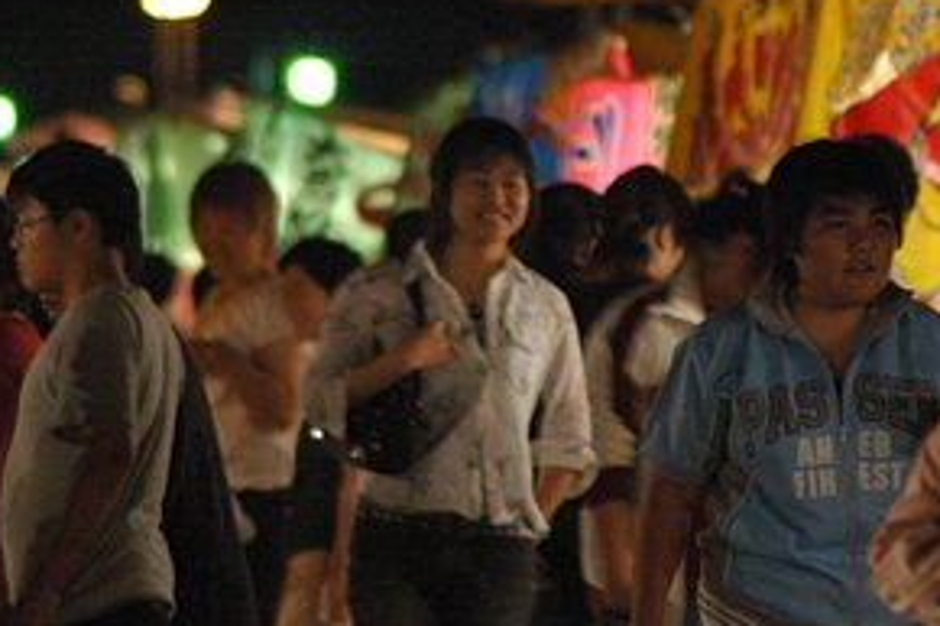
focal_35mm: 662
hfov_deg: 3.1
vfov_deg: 2.1
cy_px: 250
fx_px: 17275
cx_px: 739
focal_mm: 250
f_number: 5.3
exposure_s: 1/30
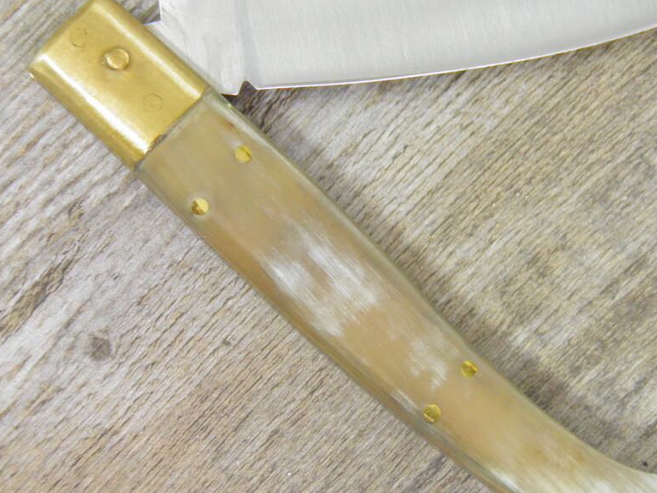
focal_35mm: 130
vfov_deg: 11.4
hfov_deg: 15.1
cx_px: 476
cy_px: 234
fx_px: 2469
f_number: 3.9
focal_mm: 15.2
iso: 200
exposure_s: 1/8
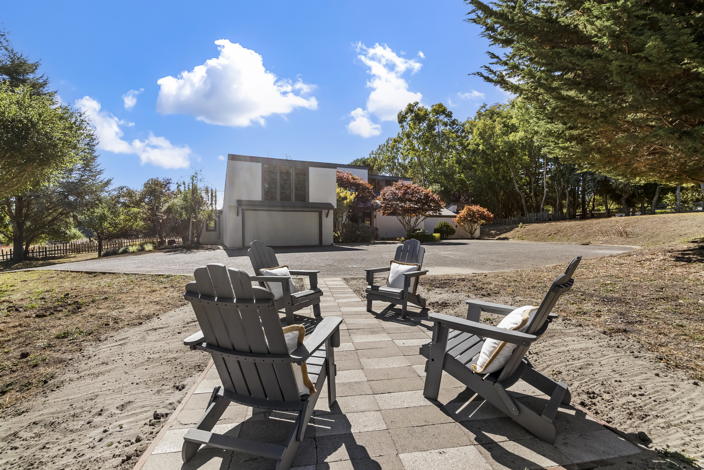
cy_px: 235
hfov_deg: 96.7
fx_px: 313
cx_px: 352
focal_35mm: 16
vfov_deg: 73.8
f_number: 8
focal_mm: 16
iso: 250
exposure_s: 1/200
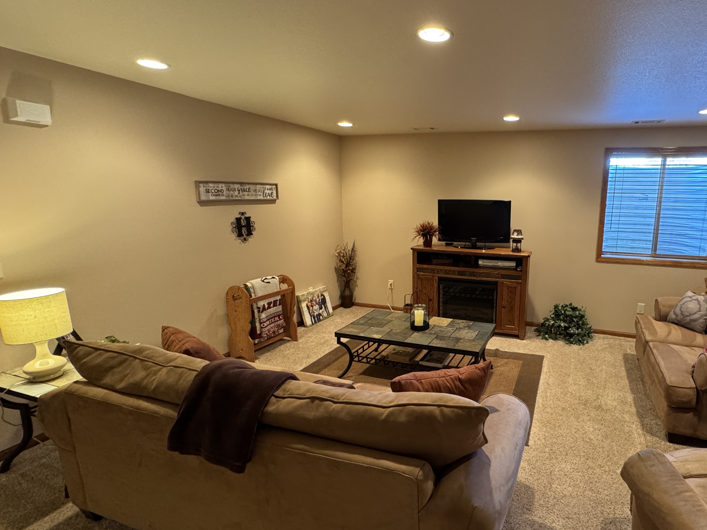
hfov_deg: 82.1
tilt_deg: -9.8
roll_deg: -1.8
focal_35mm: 19
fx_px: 388
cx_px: 465
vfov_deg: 68.7
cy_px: 265
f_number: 2.2
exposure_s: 1/60
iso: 500
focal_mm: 2.22
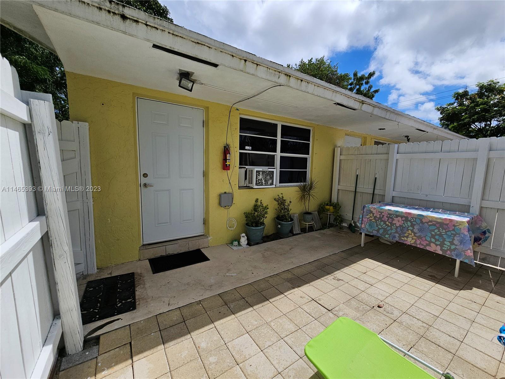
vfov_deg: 89.9
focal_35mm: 13
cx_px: 252
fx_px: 190
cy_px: 190
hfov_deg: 106.2
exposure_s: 1/5158
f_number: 2.2
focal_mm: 2.2
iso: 50
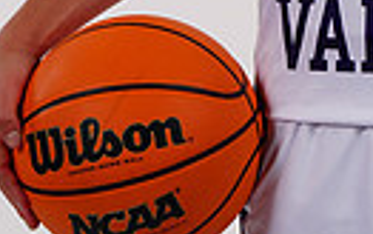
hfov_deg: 3.2
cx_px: 409
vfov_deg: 2.0
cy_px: -151
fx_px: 6651
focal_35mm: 654
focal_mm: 145
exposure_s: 1/500
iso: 200
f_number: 10
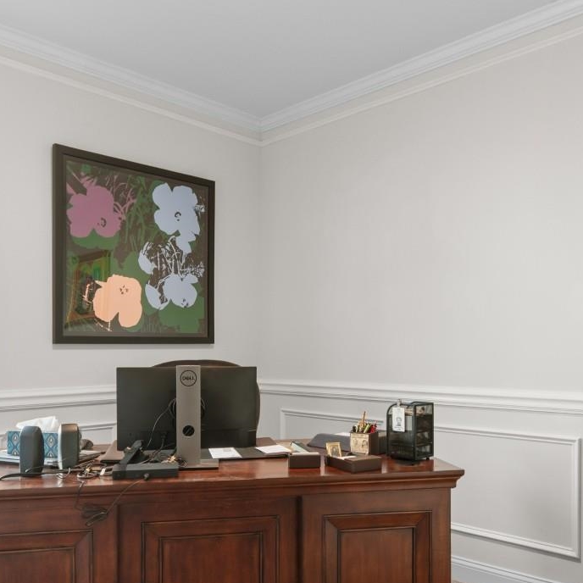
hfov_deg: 54.0
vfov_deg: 53.7
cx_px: 298
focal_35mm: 30
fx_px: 572
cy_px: 348
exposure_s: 1/2
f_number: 4.5
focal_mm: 10
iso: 100
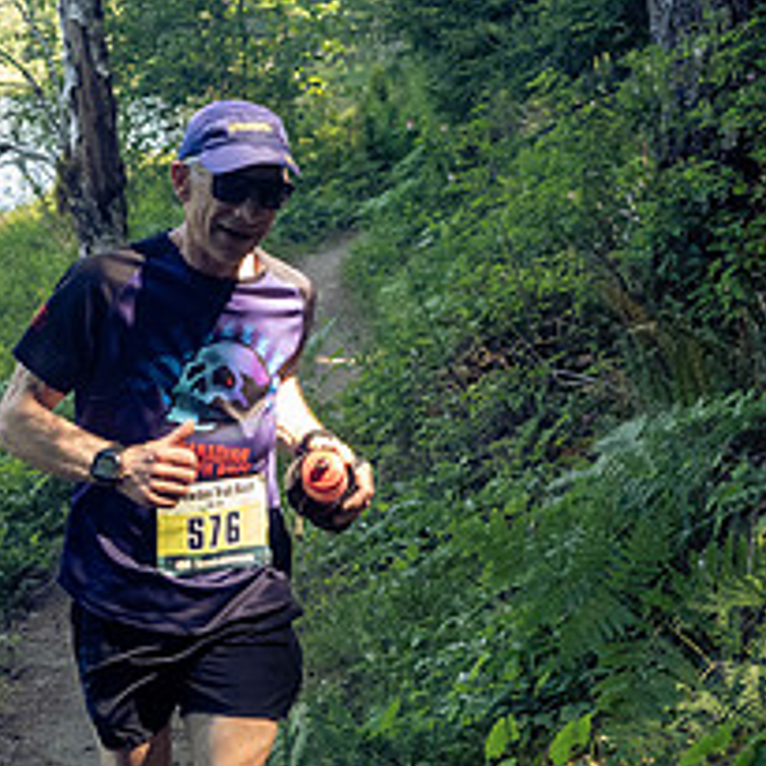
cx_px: -142
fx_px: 2128
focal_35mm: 85
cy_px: 293
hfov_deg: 19.3
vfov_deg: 20.4
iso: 1600
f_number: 2.8
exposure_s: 1/1000
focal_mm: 17
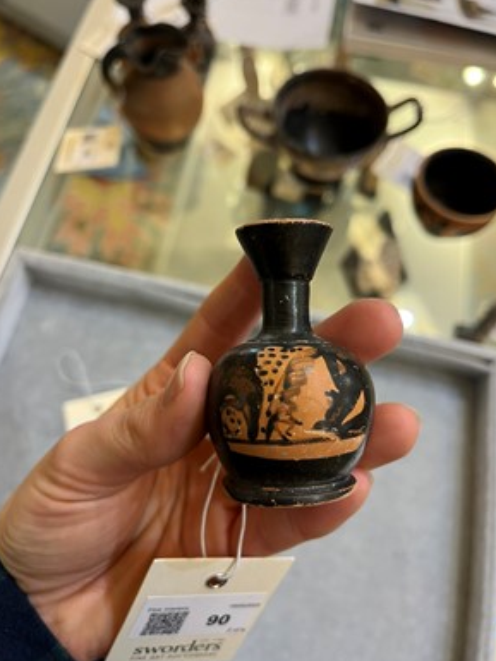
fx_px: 516
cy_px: 333
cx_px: 247
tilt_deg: -66.2
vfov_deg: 65.3
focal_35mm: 27
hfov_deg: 51.4
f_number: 1.6
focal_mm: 5.1
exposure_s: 1/50
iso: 80
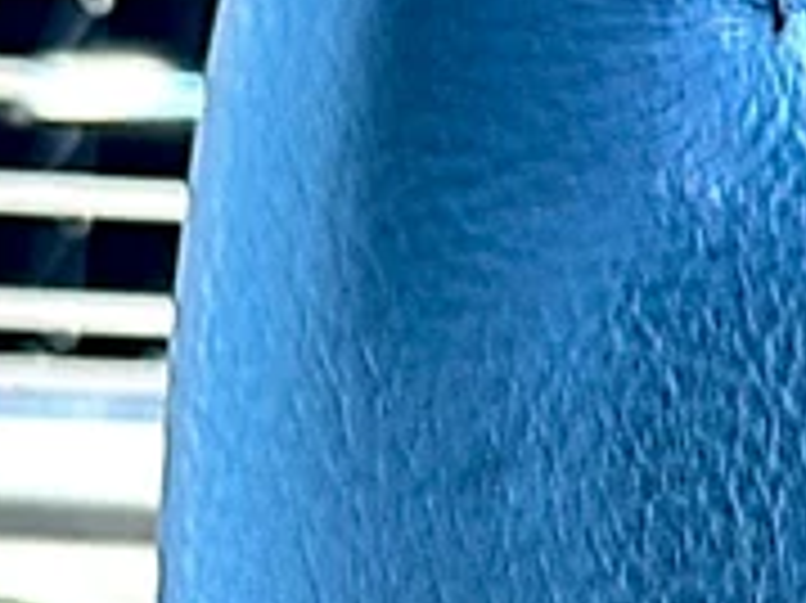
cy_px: 659
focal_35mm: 164
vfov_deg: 9.0
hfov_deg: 11.2
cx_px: 1468
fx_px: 3816
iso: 80
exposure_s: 1/52
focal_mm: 6.86
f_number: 1.78
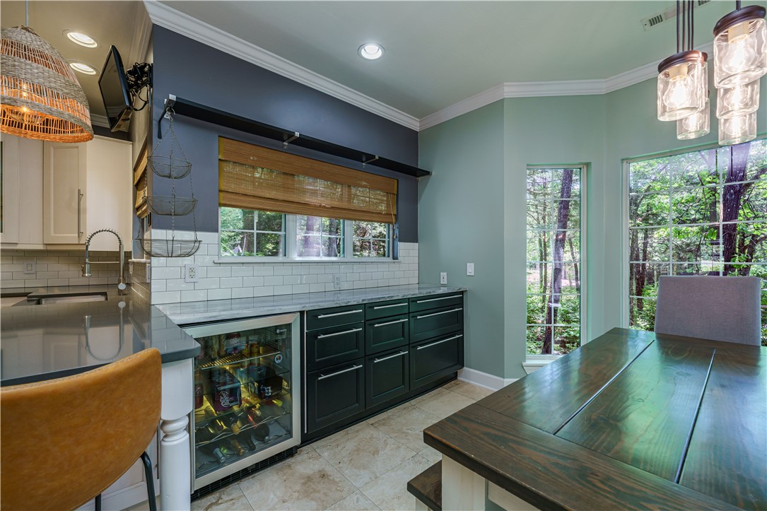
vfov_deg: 81.2
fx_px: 298
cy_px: 256
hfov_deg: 104.3
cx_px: 384
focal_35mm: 14
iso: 200
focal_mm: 14
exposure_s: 1/20
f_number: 9
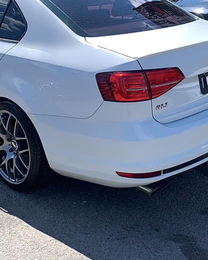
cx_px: 104
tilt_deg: -11.8
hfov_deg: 28.1
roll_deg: -1.6
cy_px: 72
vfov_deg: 34.2
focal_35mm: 54
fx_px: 416
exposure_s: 1/2364
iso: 25
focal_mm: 4.25
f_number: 1.8
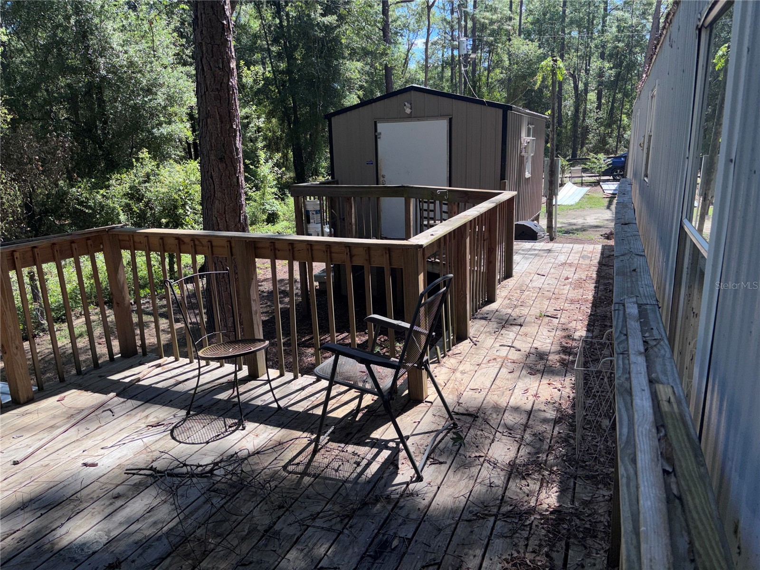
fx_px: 571
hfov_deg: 67.3
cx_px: 380
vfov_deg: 53.1
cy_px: 285
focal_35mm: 26
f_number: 1.6
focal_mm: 5.96
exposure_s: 1/1667
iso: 32
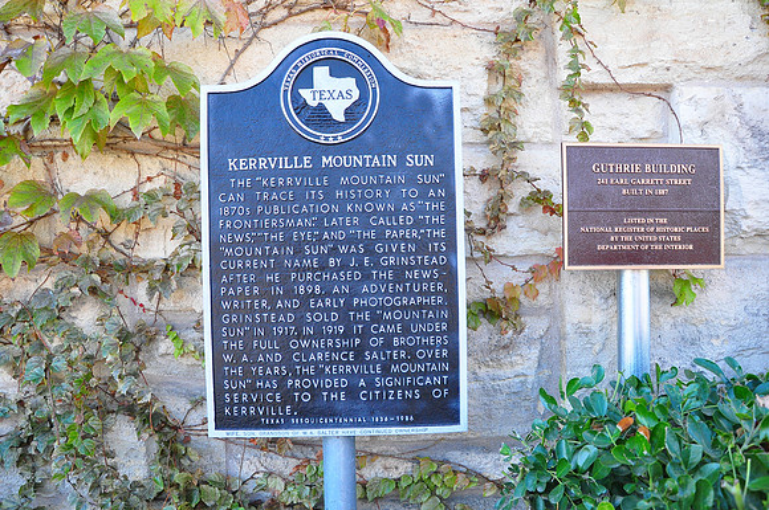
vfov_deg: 47.8
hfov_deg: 67.5
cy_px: 255
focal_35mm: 27
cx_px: 384
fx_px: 576
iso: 800
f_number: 5.6
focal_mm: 18
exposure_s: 1/125
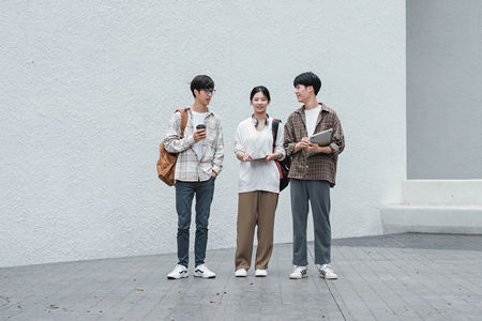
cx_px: 241
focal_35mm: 75
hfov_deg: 27.0
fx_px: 1004
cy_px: 160
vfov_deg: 18.2
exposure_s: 1/200
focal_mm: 50
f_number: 4
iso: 125
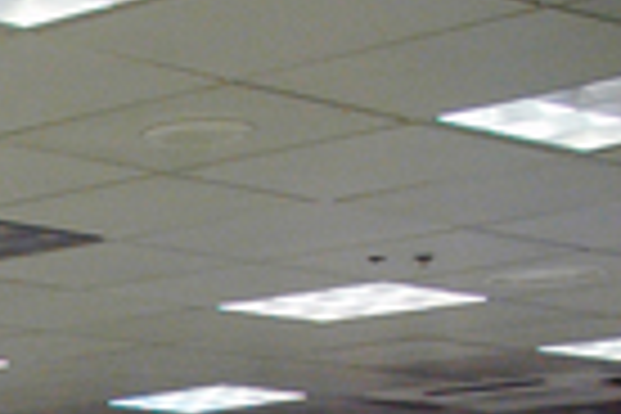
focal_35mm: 137
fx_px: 2363
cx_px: -799
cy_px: 929
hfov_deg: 12.3
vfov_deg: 9.2
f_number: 5.6
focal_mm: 18
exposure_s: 1/125
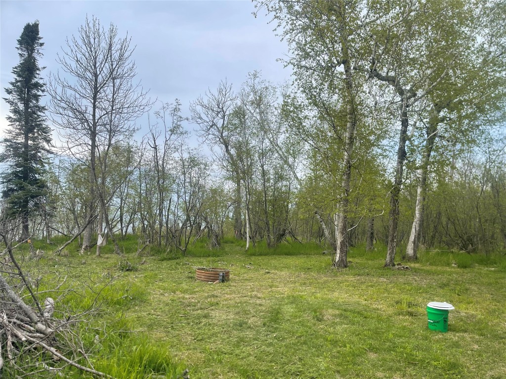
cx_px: 253
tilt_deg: +3.4
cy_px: 190
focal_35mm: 25
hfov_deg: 69.4
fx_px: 365
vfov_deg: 54.9
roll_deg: -2.1
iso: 32
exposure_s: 1/1387
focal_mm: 5.1
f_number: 1.6
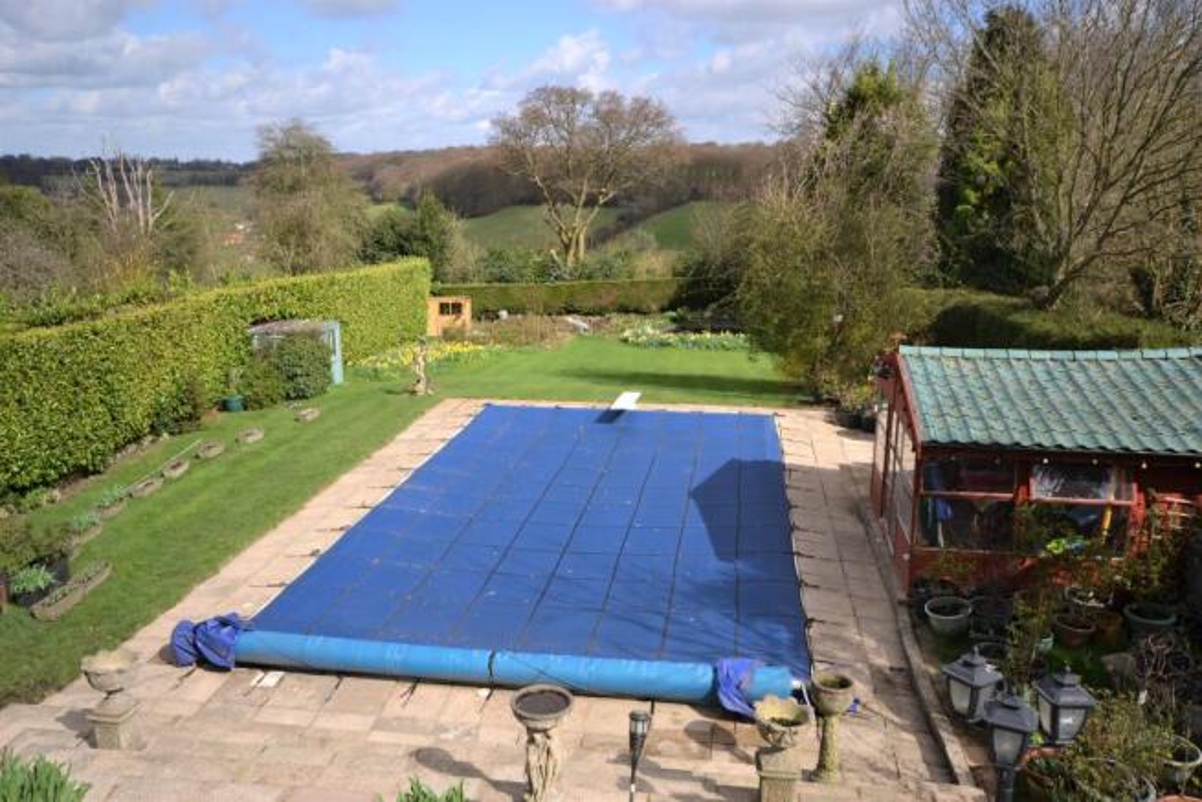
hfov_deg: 61.9
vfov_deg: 43.6
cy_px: 401
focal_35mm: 30
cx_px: 601
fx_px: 1002
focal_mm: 20
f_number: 9
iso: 100
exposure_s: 1/200
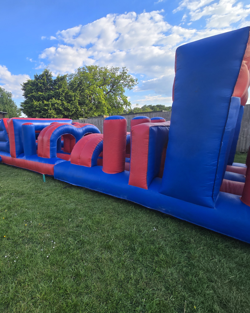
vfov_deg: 89.6
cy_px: 156
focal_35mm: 17
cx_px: 64
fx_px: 157
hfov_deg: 71.9
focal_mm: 2.2
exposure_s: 1/883
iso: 50
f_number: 2.2
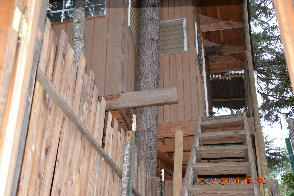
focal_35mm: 48
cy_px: 98
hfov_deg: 41.1
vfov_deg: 28.1
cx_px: 147
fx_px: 392
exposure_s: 1/60
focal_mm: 32
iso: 1600
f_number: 4.2
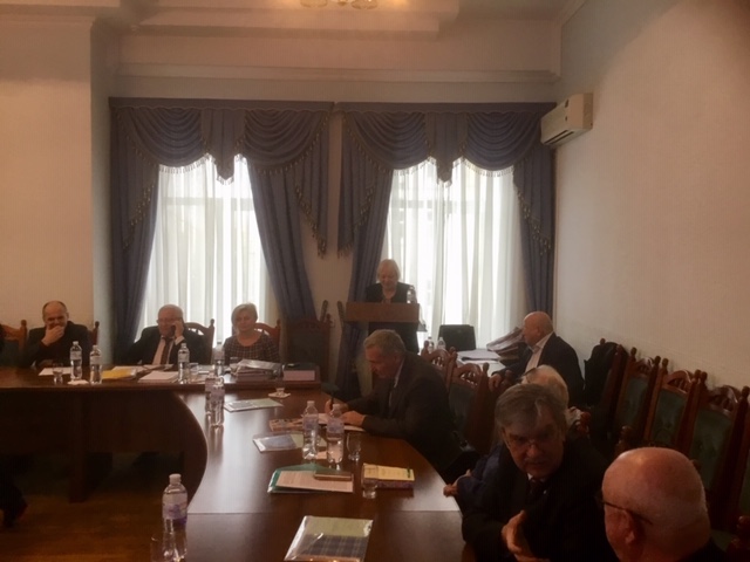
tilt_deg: -2.4
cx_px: 375
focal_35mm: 31
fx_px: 672
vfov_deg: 45.4
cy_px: 281
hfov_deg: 58.4
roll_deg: +0.6
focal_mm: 3.3
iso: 50
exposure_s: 1/33
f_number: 2.4
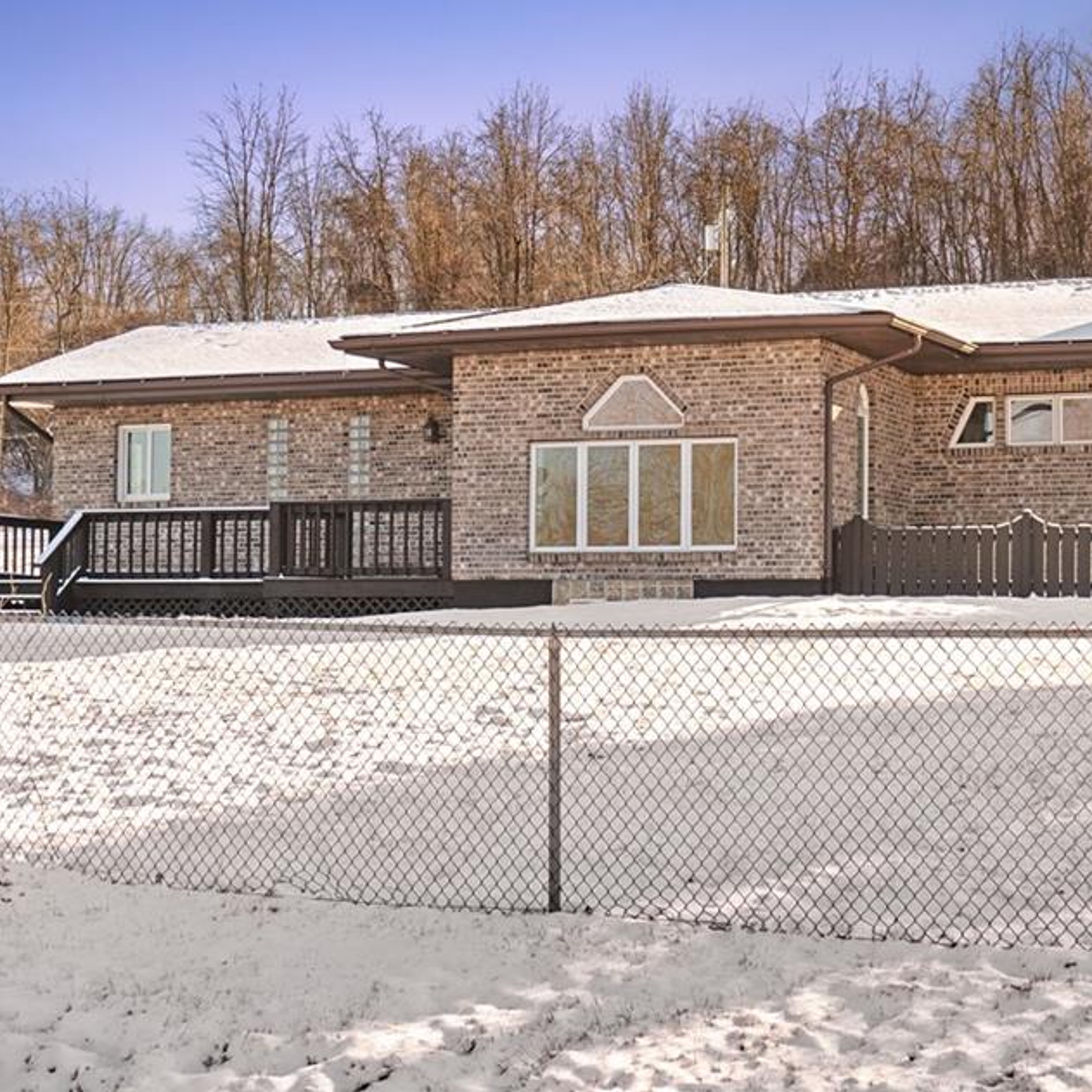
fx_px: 2213
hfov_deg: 27.6
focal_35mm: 62
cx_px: 665
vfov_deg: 27.7
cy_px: 505
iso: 125
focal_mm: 45
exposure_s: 1/400
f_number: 8
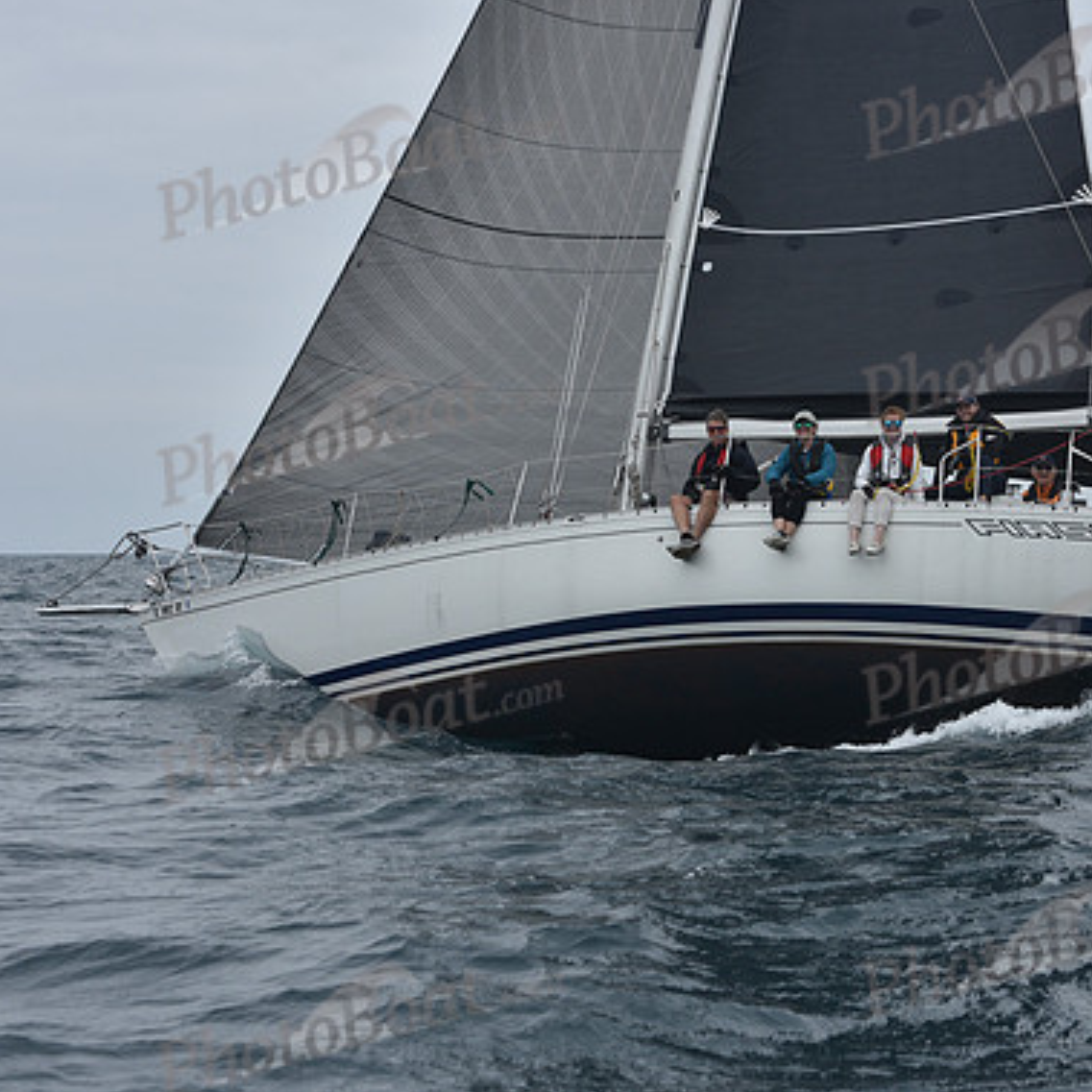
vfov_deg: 19.1
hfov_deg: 19.0
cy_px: 540
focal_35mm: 91
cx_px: 715
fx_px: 3248
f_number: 7.1
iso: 250
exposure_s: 1/800
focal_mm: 70
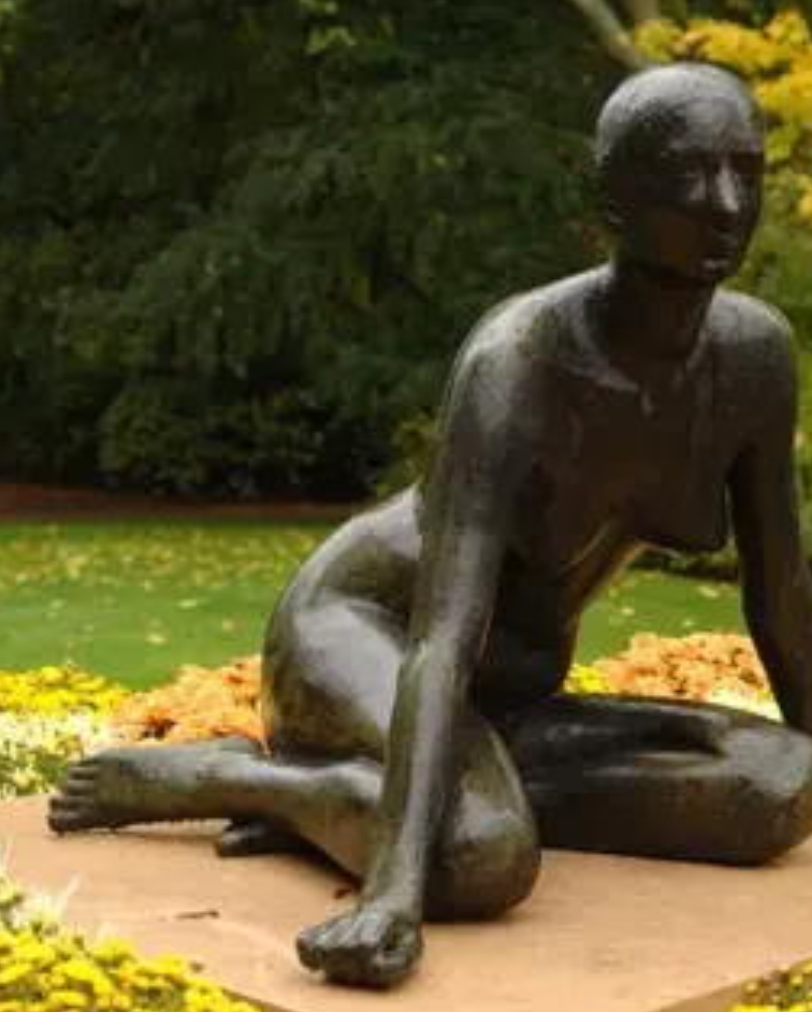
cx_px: 583
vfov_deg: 26.0
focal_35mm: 73
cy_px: 508
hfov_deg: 20.9
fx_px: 2189
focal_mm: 34
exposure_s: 1/100
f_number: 3.5
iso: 250
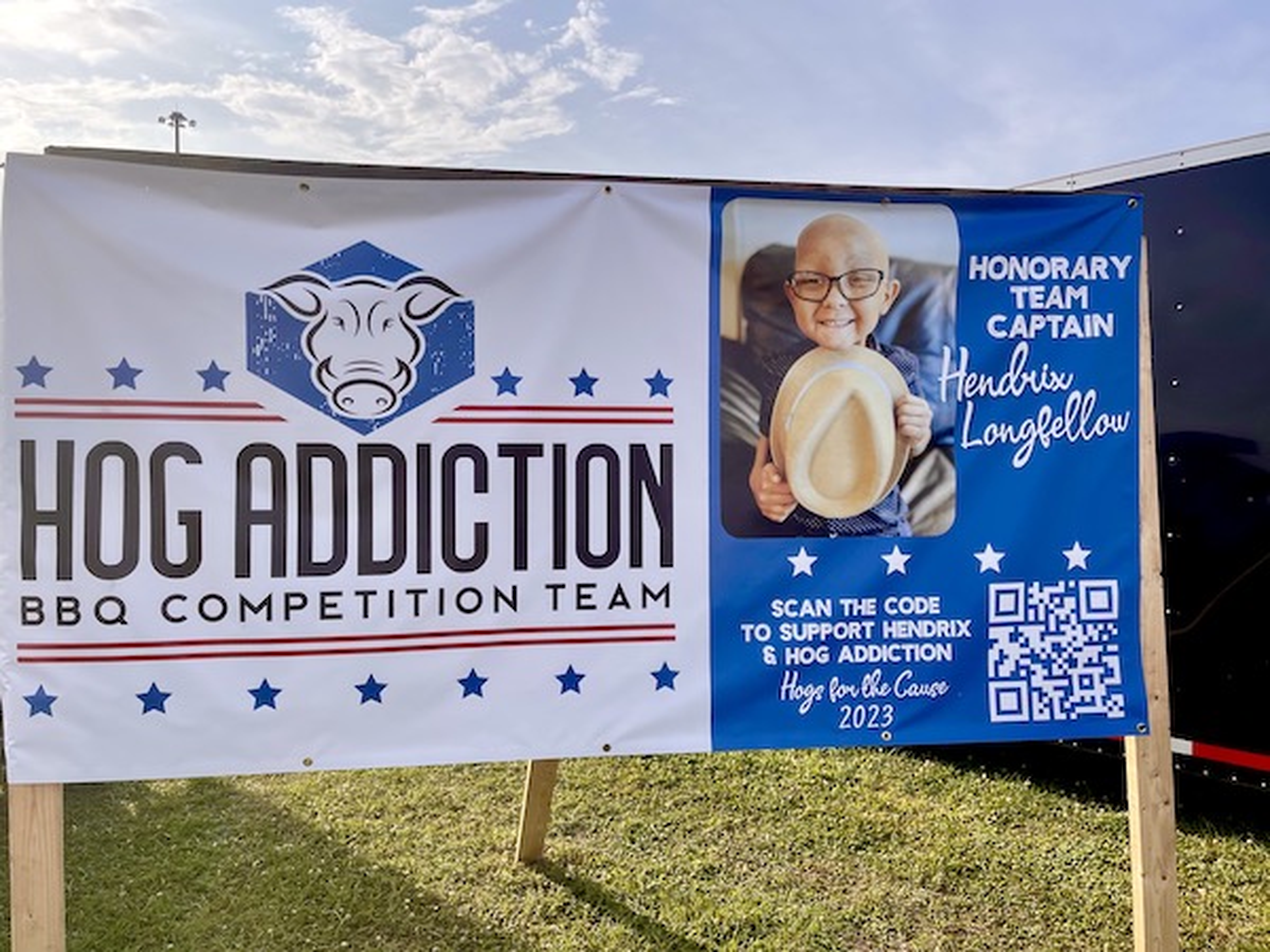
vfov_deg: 53.1
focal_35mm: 26
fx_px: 954
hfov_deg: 67.3
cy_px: 476
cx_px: 635
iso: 32
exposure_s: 1/2488
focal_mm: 5.1
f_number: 1.6
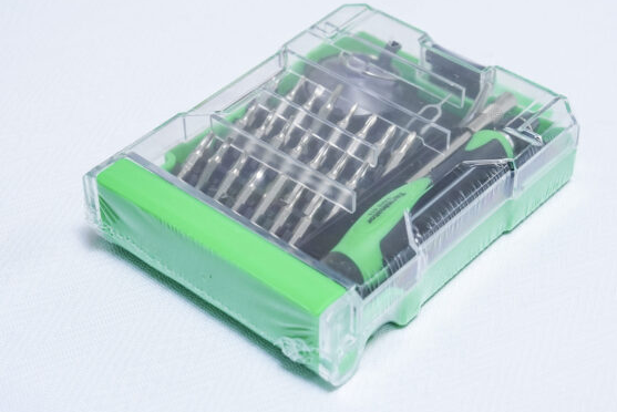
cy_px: 174
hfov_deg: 23.1
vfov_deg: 15.5
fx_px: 1509
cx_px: 335
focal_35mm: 88
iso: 3200
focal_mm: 70
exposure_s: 1/160
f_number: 10
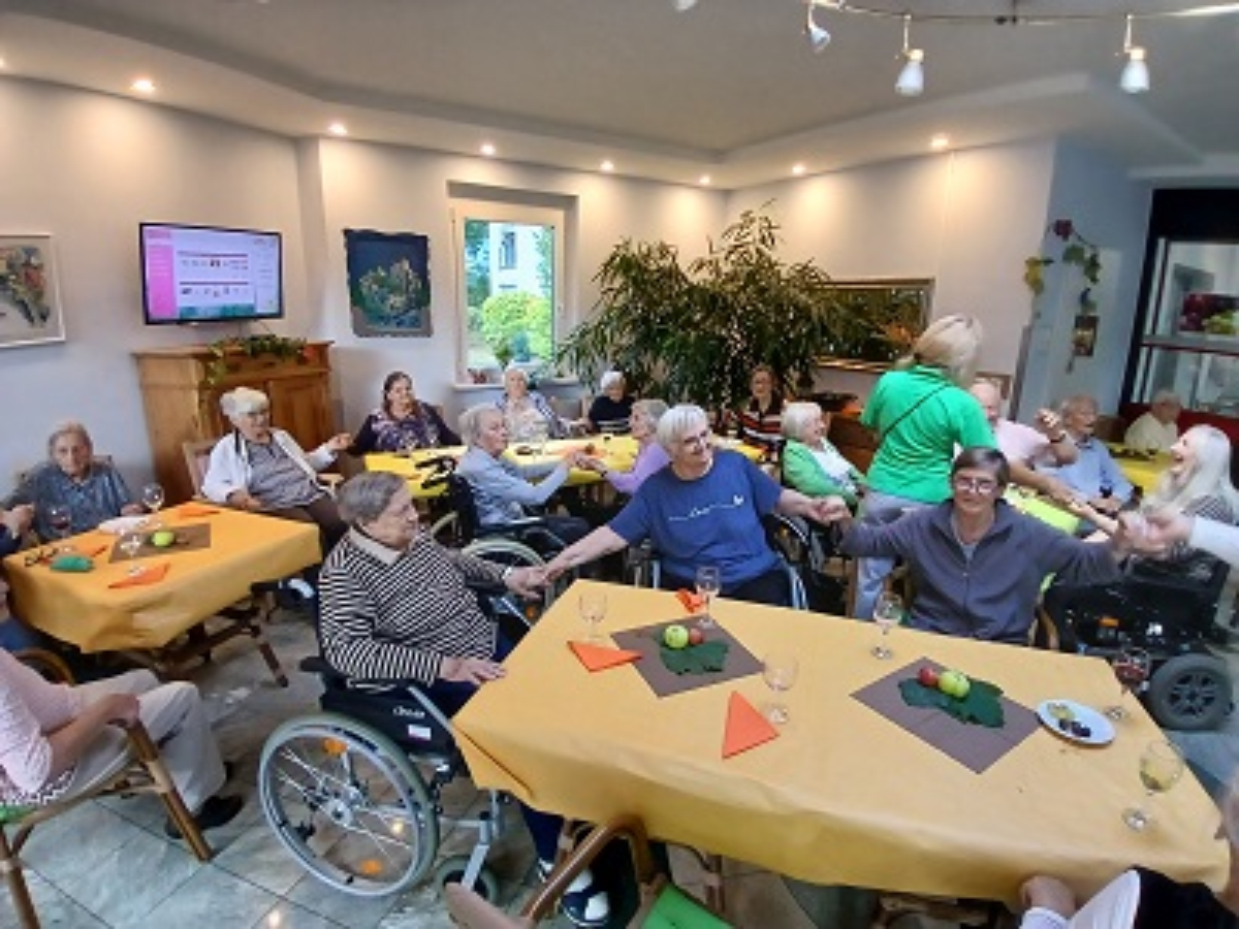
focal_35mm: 17
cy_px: 464
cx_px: 620
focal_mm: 1.4
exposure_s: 1/33.3
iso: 100
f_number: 2.2
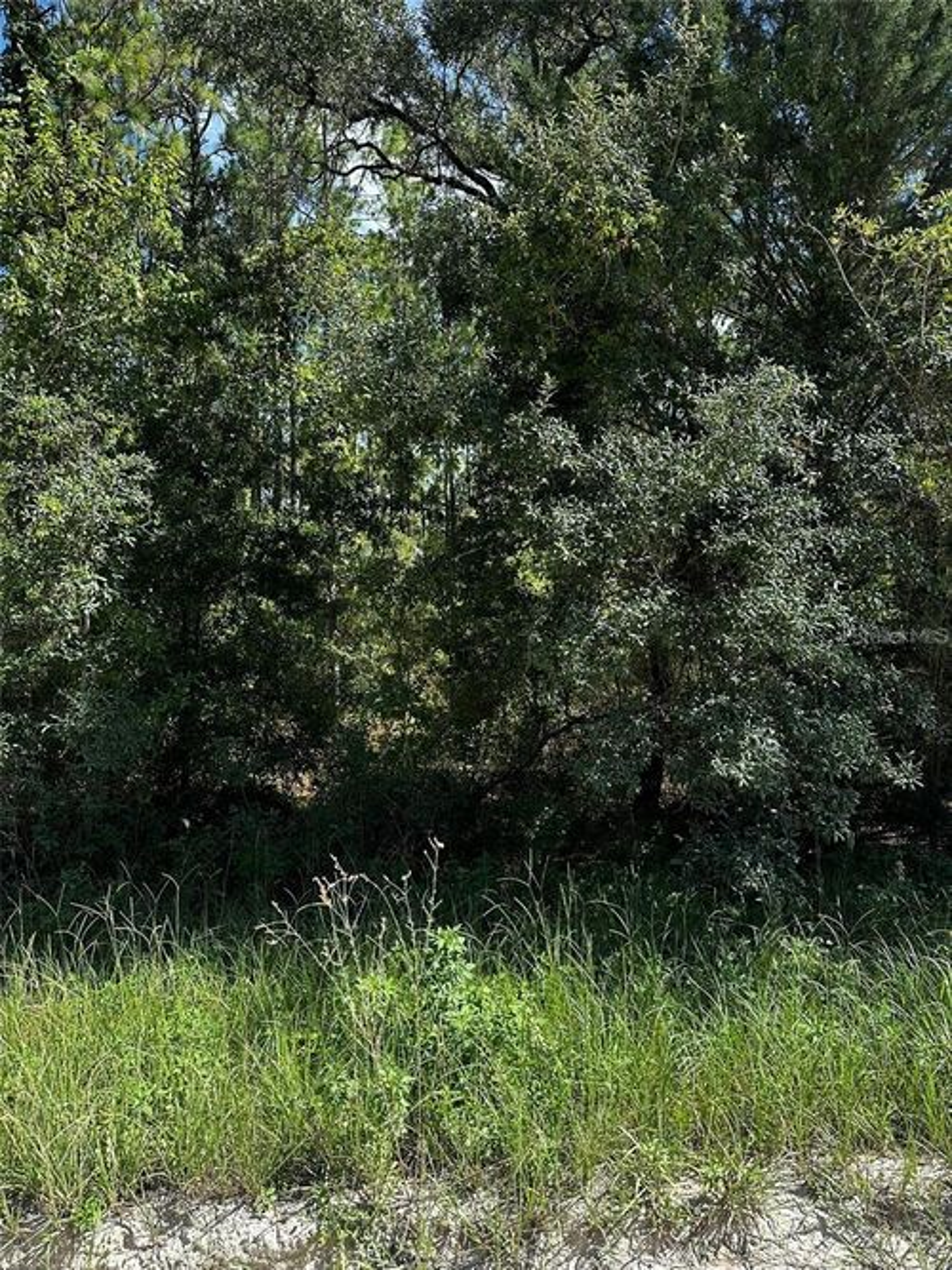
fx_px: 880
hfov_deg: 56.8
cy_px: 635
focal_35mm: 24
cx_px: 476
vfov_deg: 71.6
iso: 80
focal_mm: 6.86
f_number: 1.78
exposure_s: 1/1062
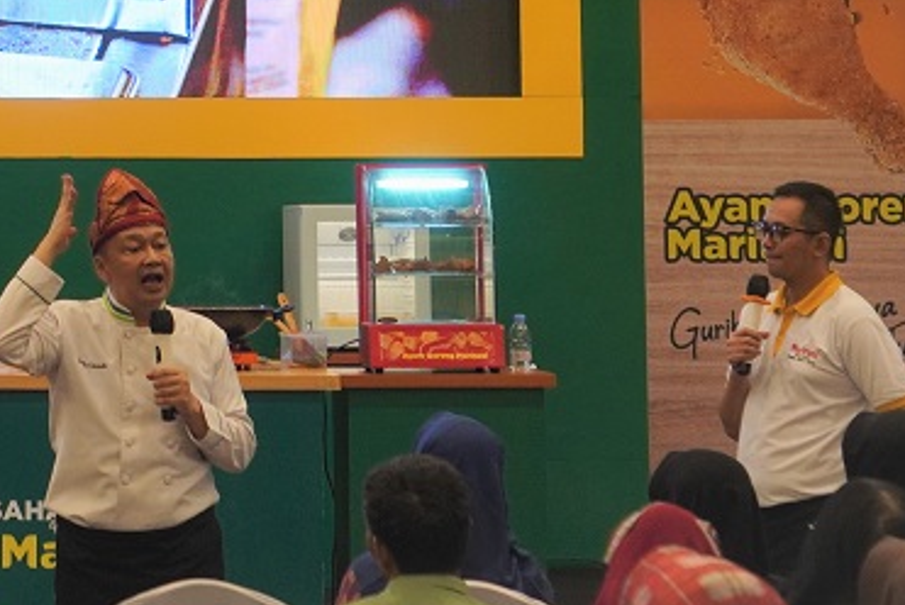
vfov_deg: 10.7
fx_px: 3200
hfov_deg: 15.8
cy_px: -66
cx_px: -15
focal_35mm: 127
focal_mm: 35
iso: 1000
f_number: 2.8
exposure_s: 1/100
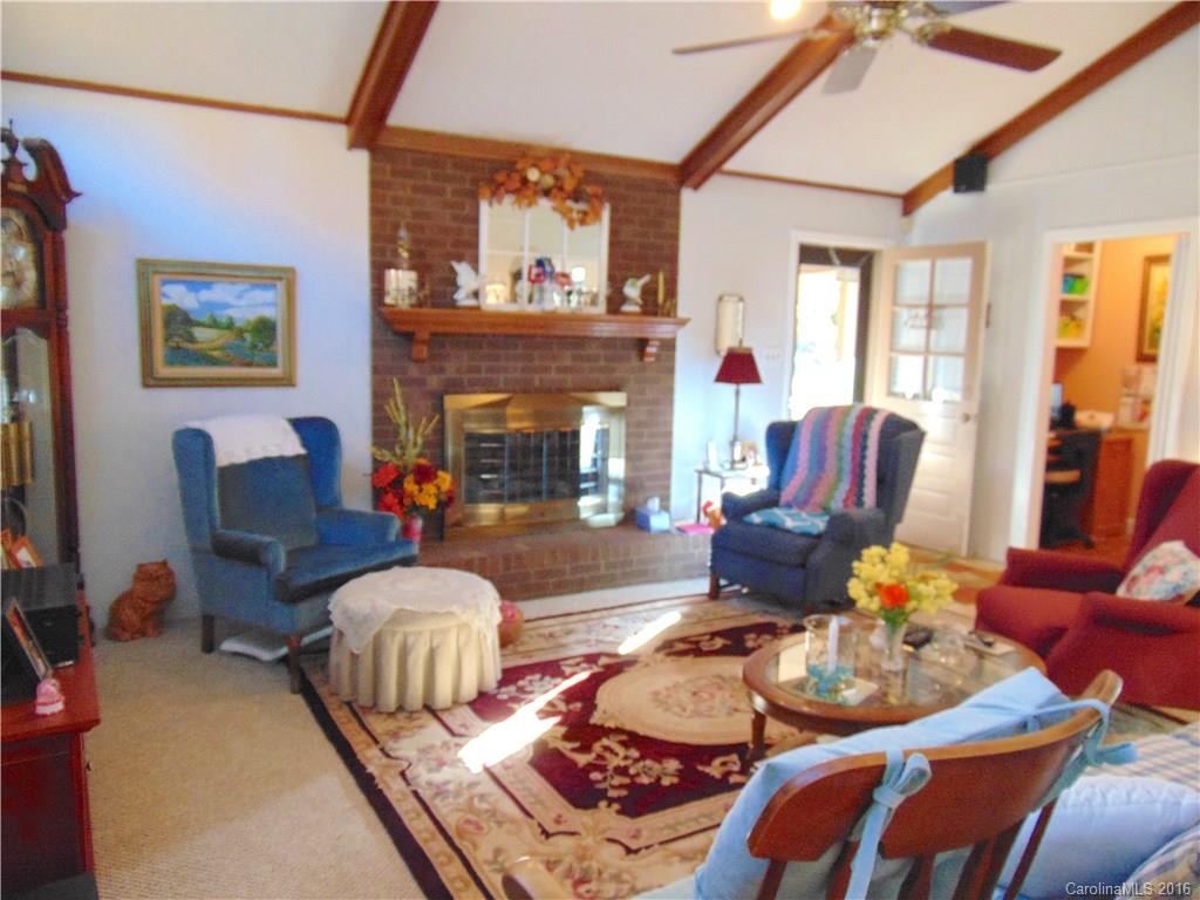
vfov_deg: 54.9
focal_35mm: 25
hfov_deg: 69.4
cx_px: 600
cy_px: 450
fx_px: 867
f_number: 3
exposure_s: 1/25
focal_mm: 4.5
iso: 400
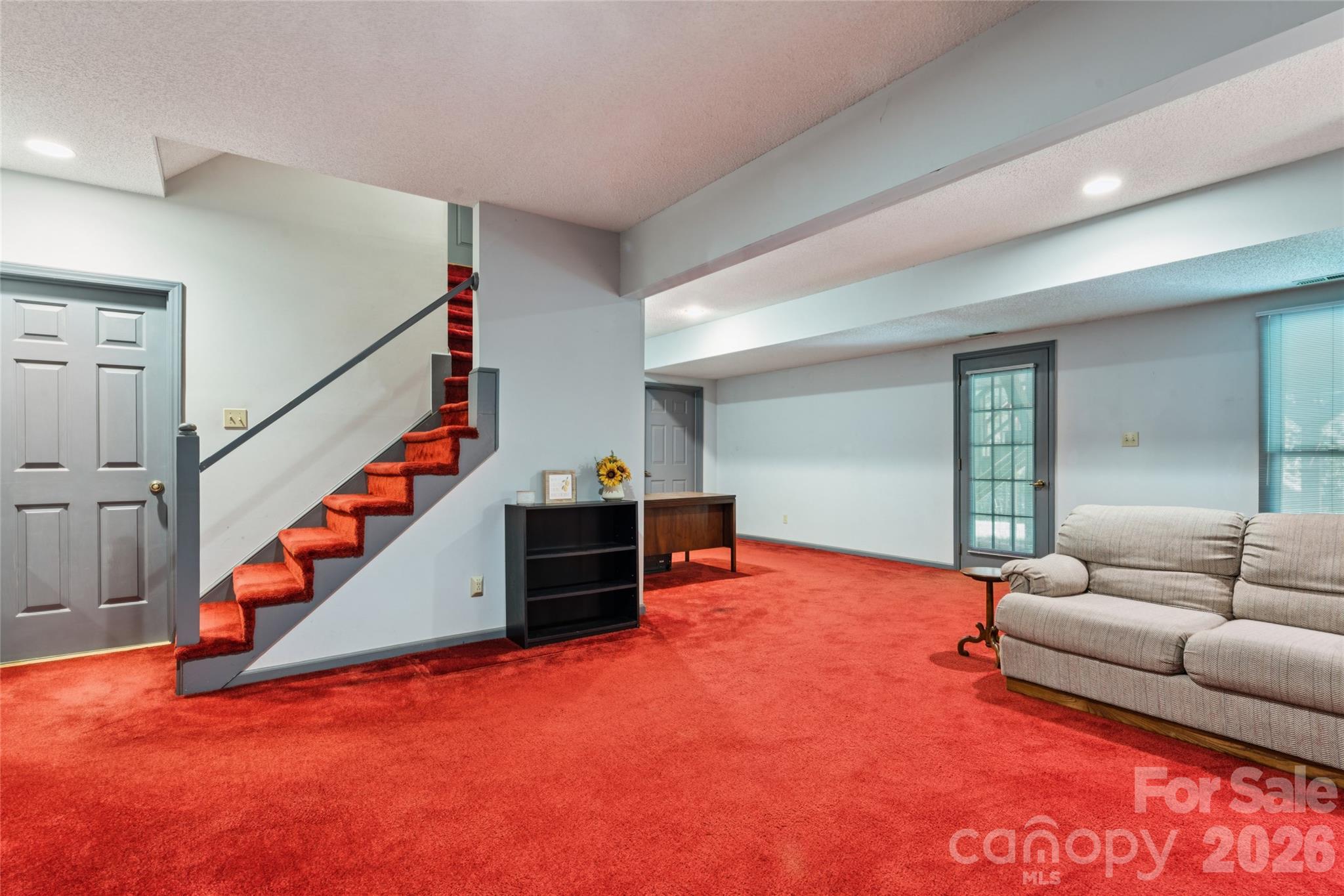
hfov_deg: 93.3
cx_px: 672
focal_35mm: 17
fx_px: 635
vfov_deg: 70.4
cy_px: 448
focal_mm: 17
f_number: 13
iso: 100
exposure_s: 10
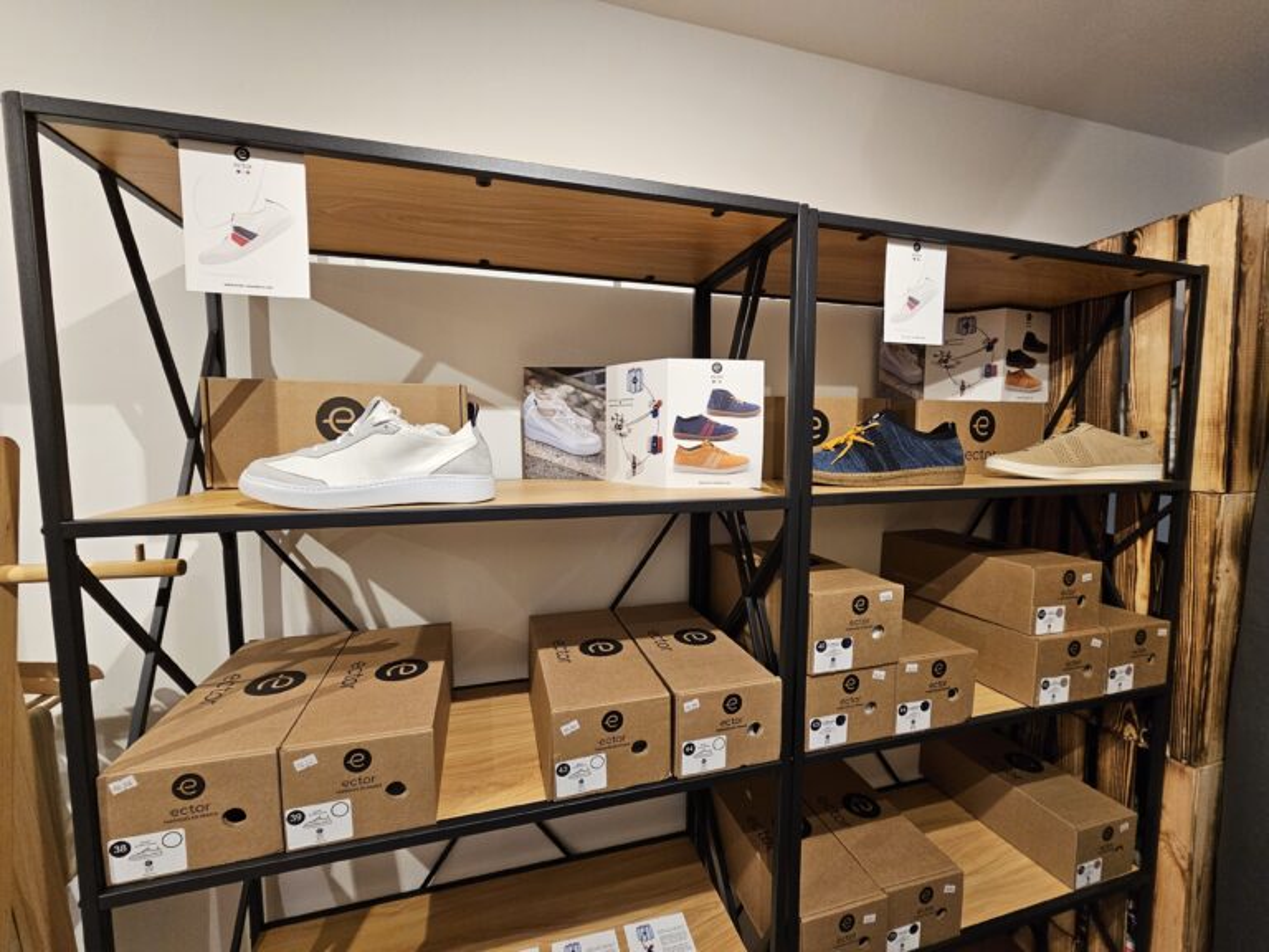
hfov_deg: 106.2
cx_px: 634
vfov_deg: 89.9
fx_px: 477
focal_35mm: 13
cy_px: 476
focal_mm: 2.2
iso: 320
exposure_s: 1/50
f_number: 2.2
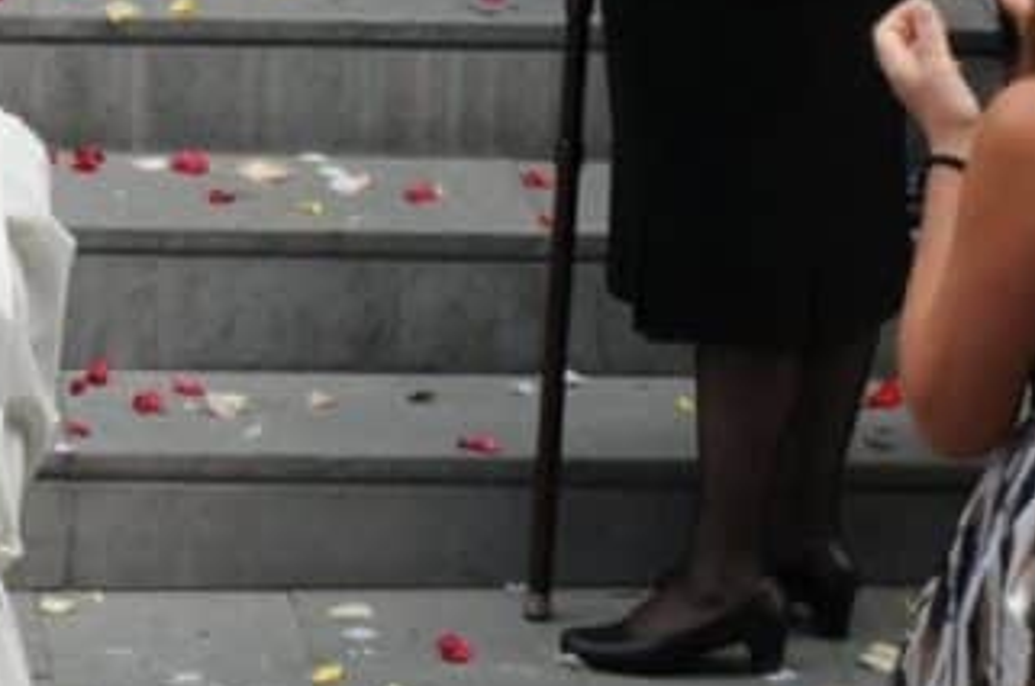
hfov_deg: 6.6
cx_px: -790
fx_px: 8735
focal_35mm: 304
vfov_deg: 4.3
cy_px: -1351
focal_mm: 31
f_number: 8
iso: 200
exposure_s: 1/160
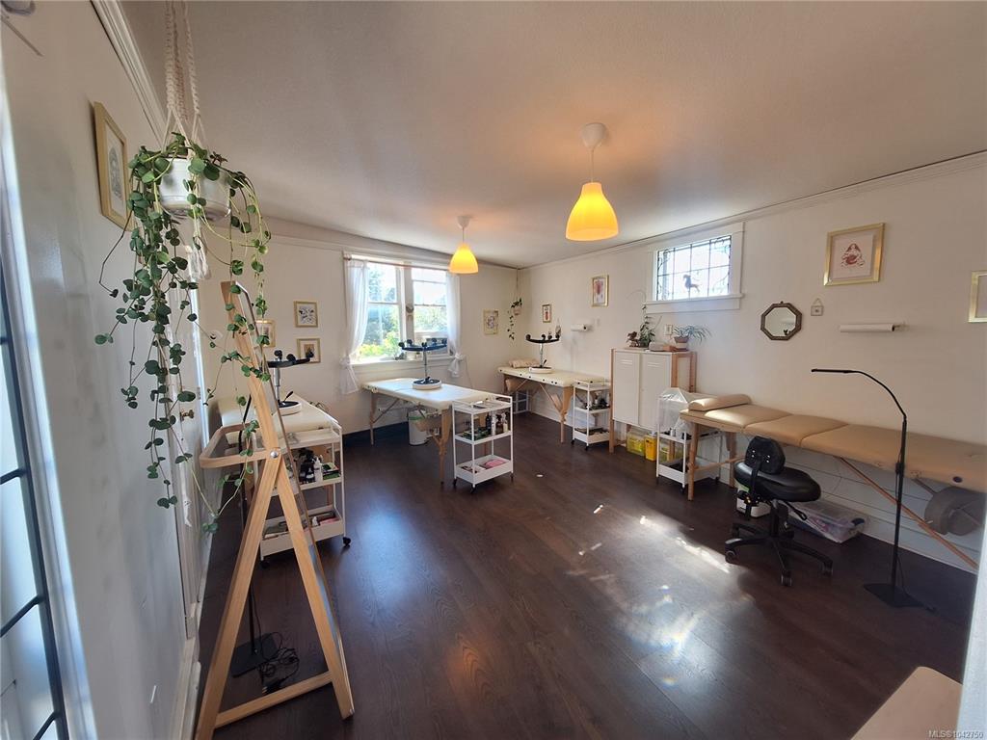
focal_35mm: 13
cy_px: 370
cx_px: 494
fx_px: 371
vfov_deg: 89.9
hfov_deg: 106.2
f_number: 2.2
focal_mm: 1.74
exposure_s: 1/60
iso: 80
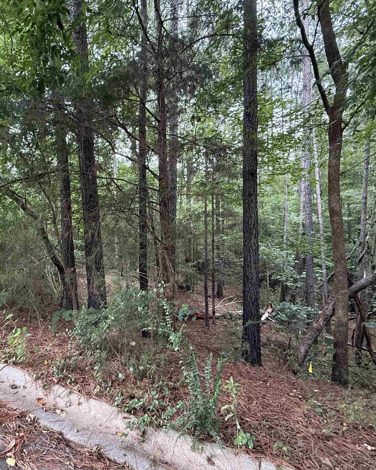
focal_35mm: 19
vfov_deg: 83.3
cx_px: 139
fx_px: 264
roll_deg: +1.4
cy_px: 236
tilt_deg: +1.3
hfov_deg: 69.7
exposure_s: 1/80
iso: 320
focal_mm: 2.22
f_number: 2.2
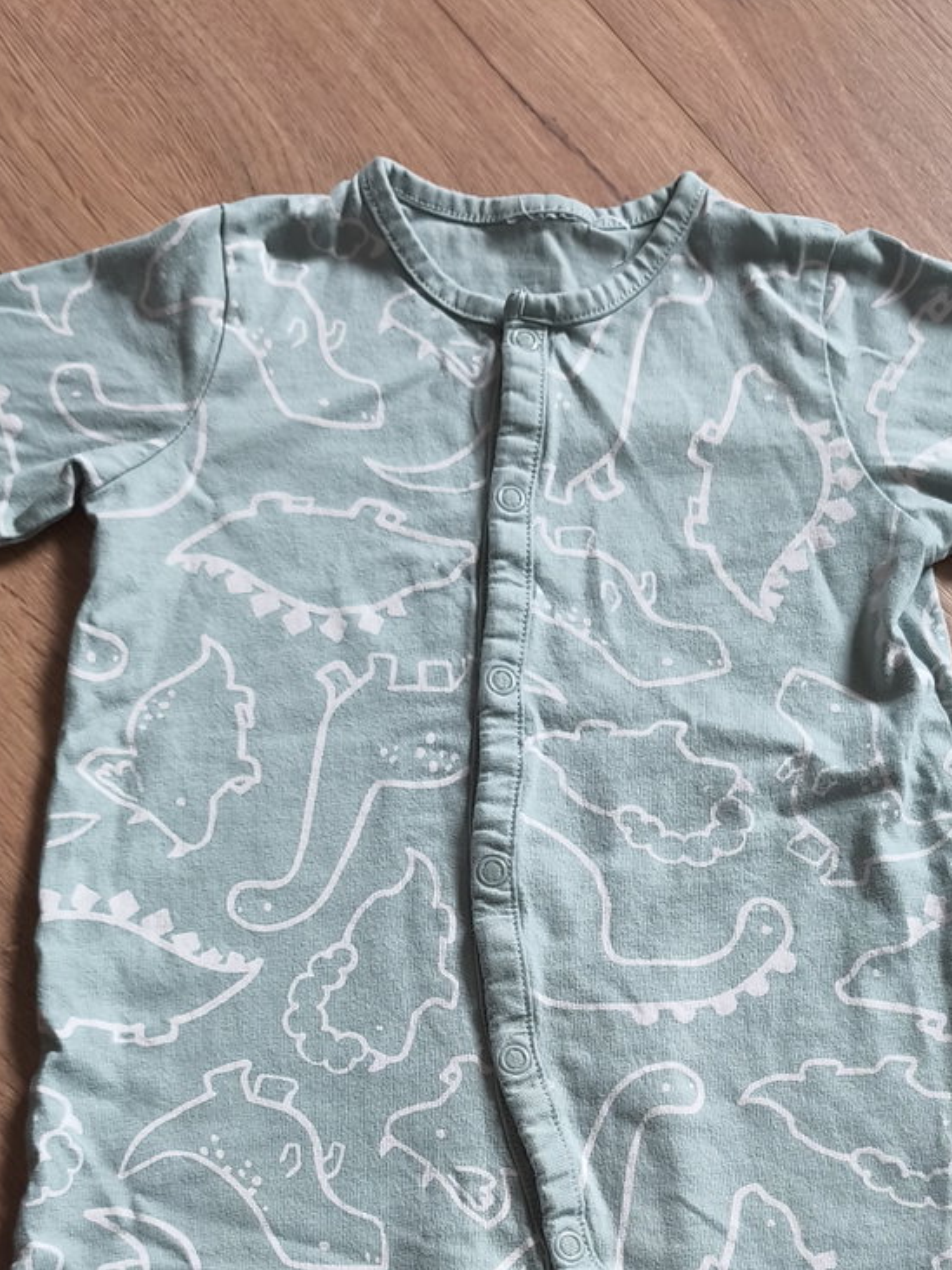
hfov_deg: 28.0
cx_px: 533
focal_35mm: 52
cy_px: 1083
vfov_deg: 35.2
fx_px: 1907
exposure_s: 1/50
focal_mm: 6.57
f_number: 1.6
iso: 320
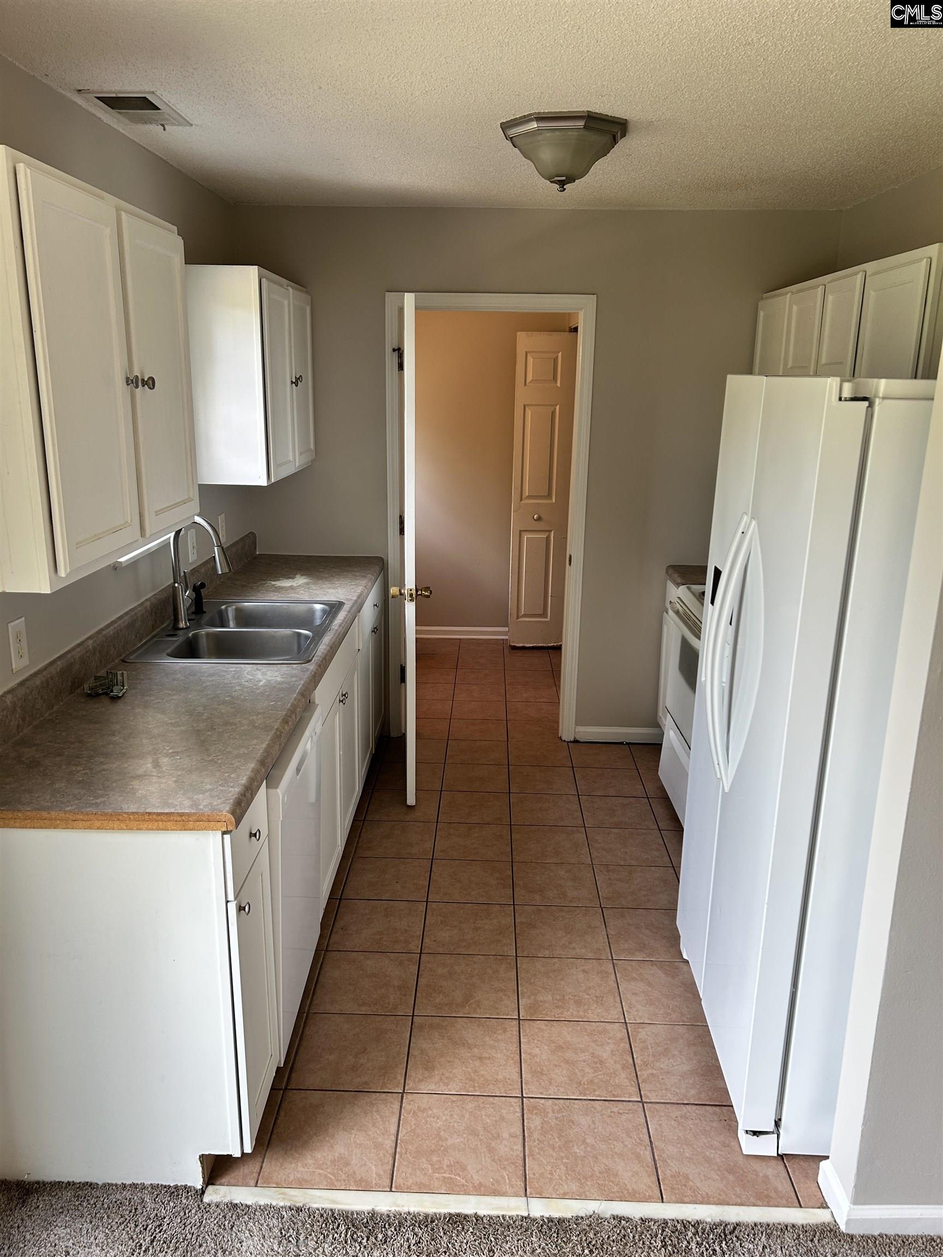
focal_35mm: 26
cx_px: 472
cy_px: 628
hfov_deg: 53.1
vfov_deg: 67.3
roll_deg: -1.2
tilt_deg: -15.6
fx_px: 944
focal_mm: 5.7
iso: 50
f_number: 1.5
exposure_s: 1/120
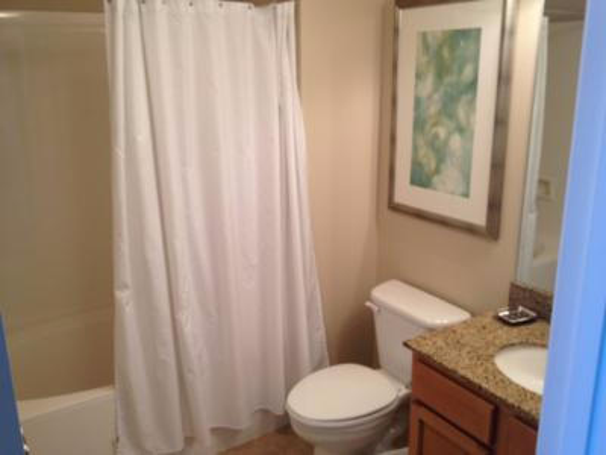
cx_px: 303
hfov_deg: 52.6
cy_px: 228
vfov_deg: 40.7
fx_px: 613
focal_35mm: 35
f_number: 2.4
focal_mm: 4.28
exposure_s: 1/24
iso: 50
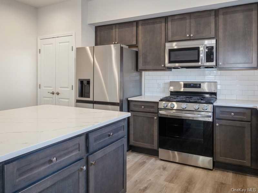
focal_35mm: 26
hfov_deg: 67.3
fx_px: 194
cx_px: 129
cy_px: 96
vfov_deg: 53.1
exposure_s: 1/5
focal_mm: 13
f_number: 8
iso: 200
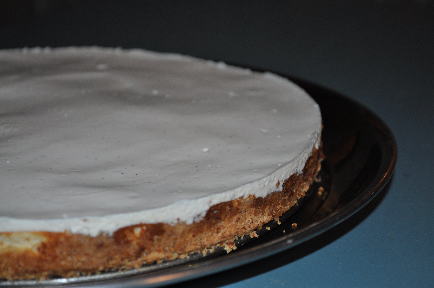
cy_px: 144
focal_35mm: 75
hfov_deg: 27.0
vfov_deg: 18.1
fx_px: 903
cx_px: 217
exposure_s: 1/60
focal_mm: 50
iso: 400
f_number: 5.6
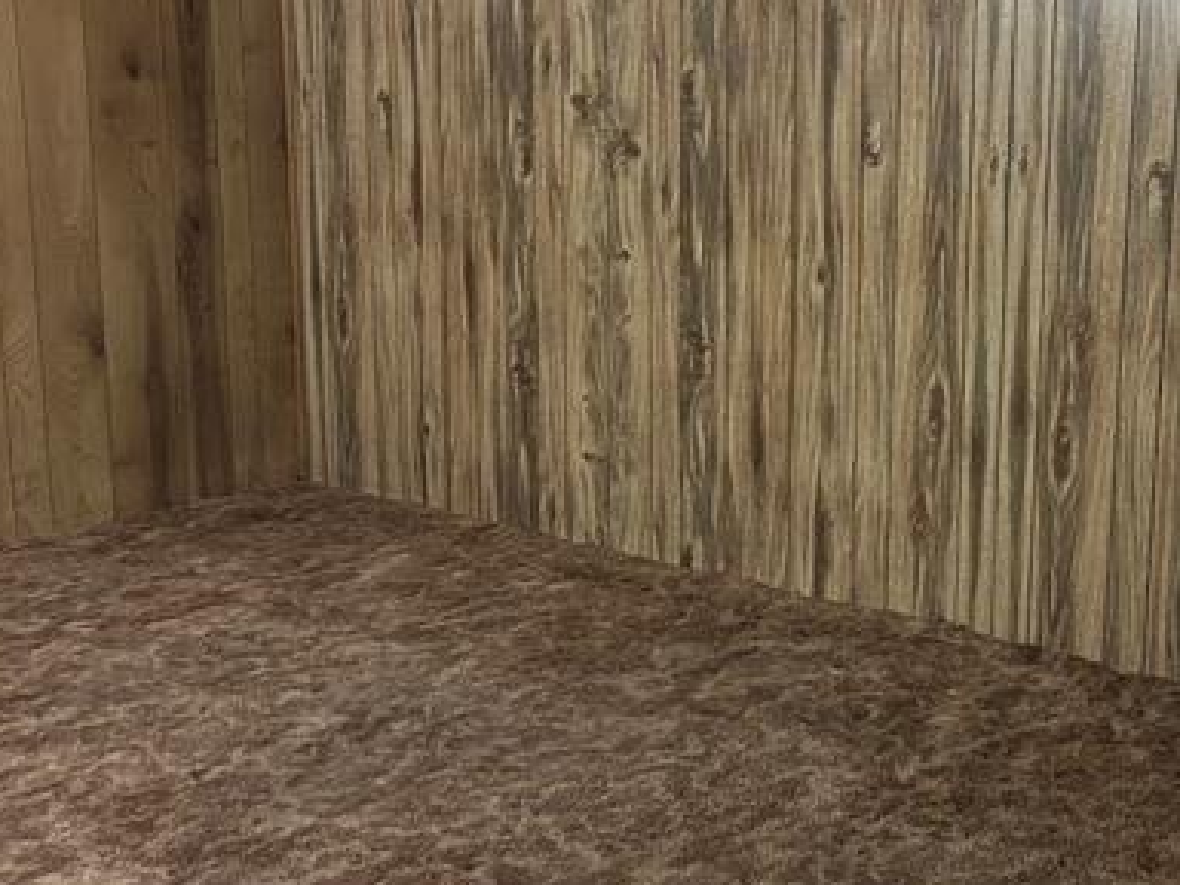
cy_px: 426
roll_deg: -1.2
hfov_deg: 34.4
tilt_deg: -12.3
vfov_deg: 27.0
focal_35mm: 54
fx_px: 1841
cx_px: 959
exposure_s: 1/30
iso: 640
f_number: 1.5
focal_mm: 5.7
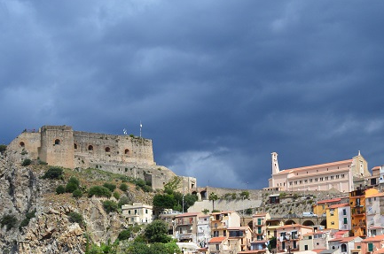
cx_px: 263
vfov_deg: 21.7
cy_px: 230
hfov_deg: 32.6
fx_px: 649
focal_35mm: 61
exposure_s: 1/500
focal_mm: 22
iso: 320
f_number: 11
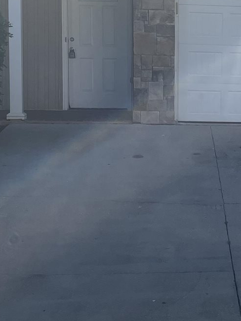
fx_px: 844
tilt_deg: -5.3
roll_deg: -1.2
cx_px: 266
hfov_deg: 15.8
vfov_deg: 21.5
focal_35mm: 91
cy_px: 142
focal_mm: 4.2
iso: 32
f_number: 1.6
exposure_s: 1/2564
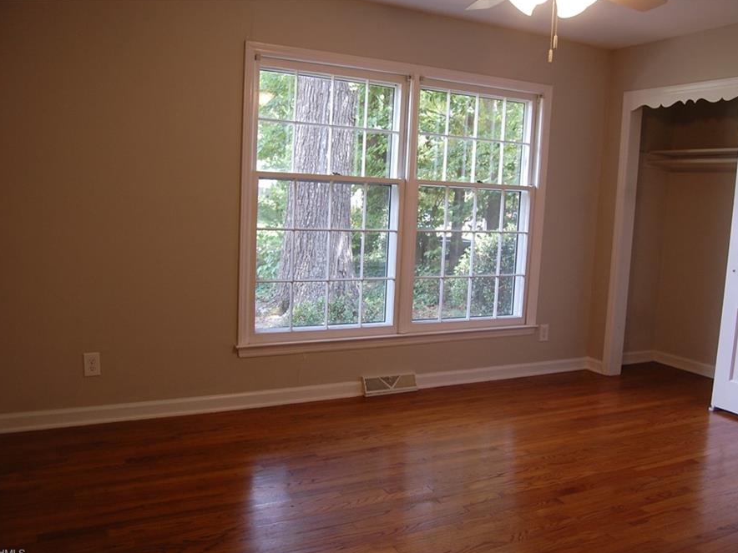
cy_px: 279
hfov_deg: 59.9
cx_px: 397
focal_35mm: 30
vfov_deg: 46.8
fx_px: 640
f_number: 4
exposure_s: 1/60
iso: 400
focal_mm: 18
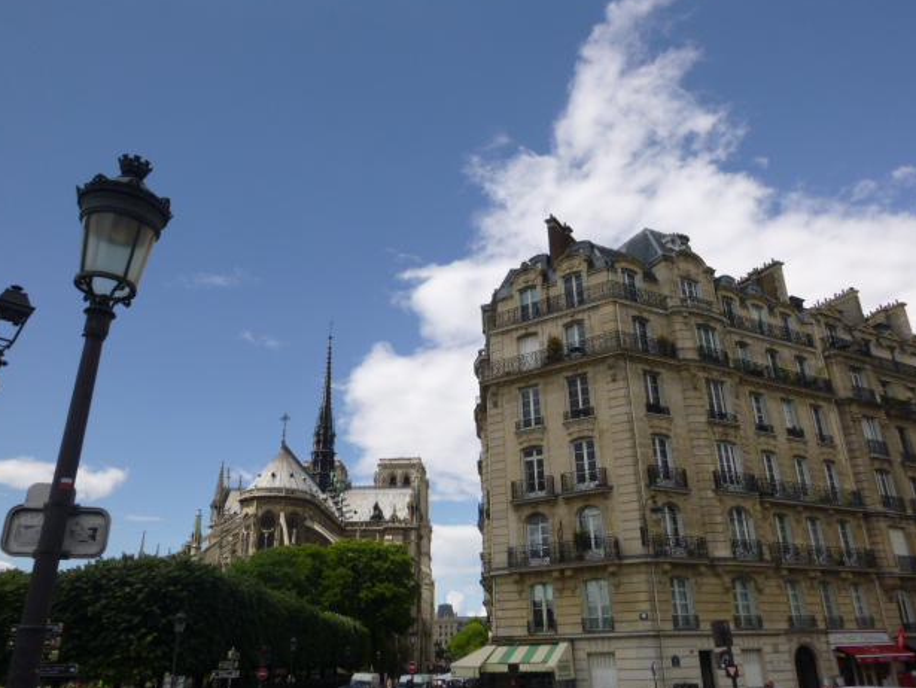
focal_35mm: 26
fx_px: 688
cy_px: 340
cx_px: 457
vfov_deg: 53.1
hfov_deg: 67.3
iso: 100
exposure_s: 1/800
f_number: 3.9
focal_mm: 4.5
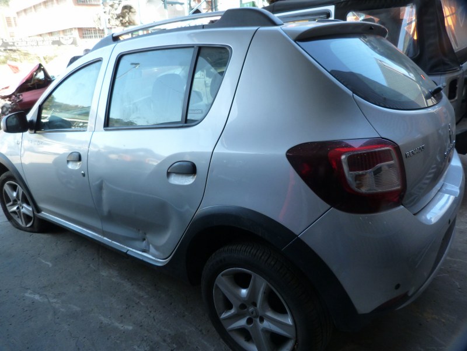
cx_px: 234
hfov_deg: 69.4
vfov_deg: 54.9
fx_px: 337
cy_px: 176
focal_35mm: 25
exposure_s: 1/80
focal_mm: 4.5
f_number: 2.8
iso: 125
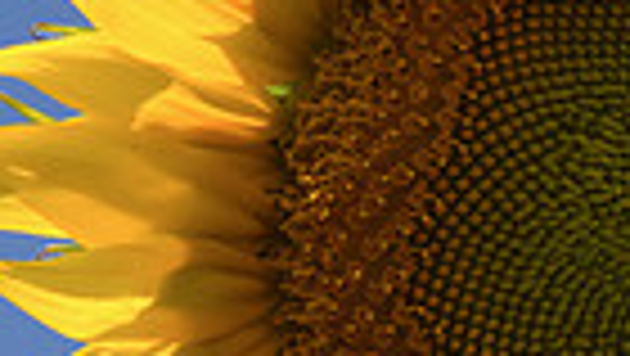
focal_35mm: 487
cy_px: 268
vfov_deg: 2.5
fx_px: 8144
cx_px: 644
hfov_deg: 4.4
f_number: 11
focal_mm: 75
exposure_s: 1/750
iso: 1250
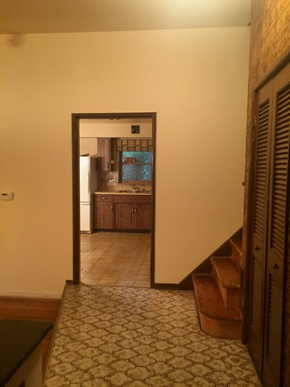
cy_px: 194
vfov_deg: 61.7
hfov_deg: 48.2
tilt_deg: -5.0
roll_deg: -1.1
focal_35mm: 29
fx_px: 324
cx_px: 145
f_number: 2.2
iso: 320
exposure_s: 1/15
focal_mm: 4.15
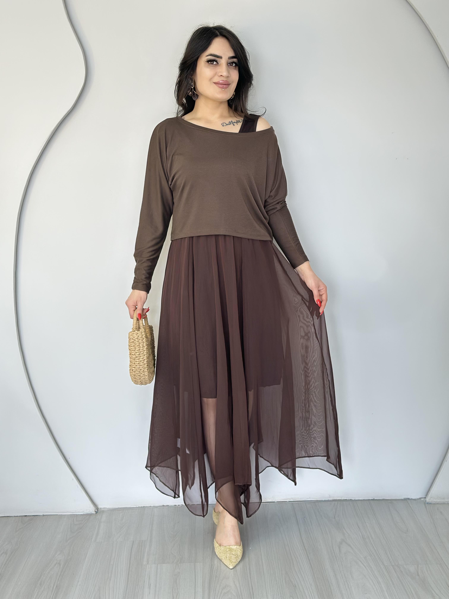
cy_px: 300
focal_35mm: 48
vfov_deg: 39.7
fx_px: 830
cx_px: 224
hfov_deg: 30.3
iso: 80
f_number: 1.78
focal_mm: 6.86
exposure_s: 1/100
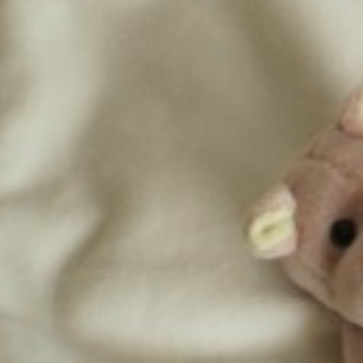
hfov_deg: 12.7
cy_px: 203
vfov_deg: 12.9
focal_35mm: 135
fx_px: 1602
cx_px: 402
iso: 64
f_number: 3.1
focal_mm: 6.3
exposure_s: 1/94.3
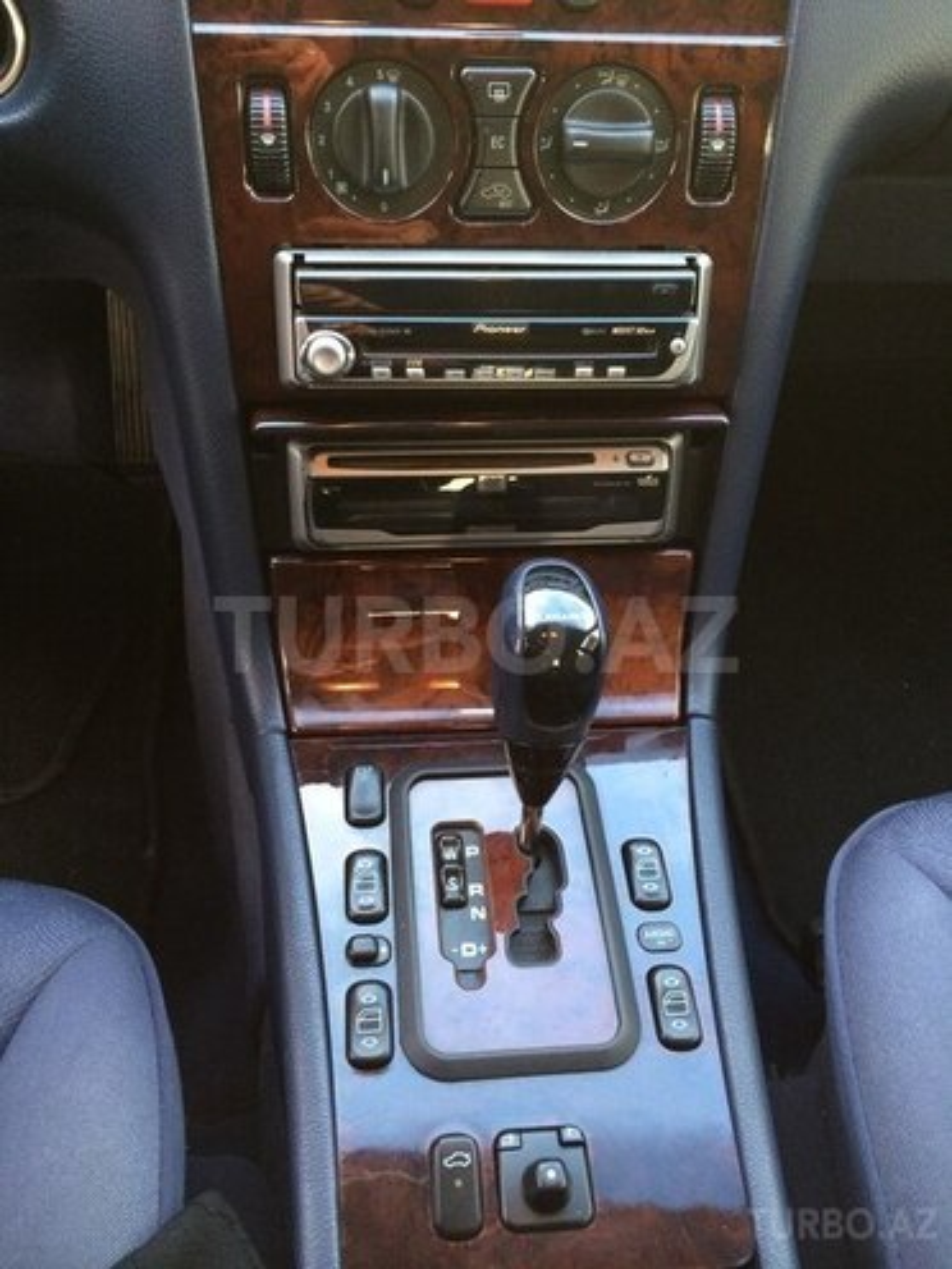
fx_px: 1100
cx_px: 476
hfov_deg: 46.8
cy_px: 634
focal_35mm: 30
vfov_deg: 60.0
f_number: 2.2
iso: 160
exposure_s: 1/30
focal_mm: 4.12
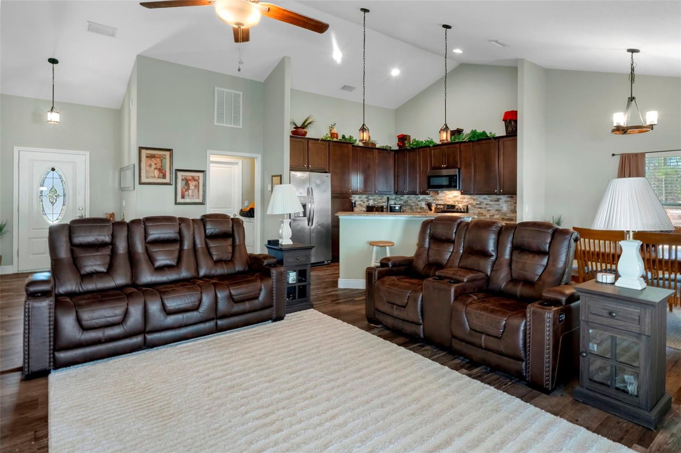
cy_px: 226
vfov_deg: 67.4
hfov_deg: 90.0
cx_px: 340
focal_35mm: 18
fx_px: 340
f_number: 8
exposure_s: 1/2
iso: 1000
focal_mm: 12
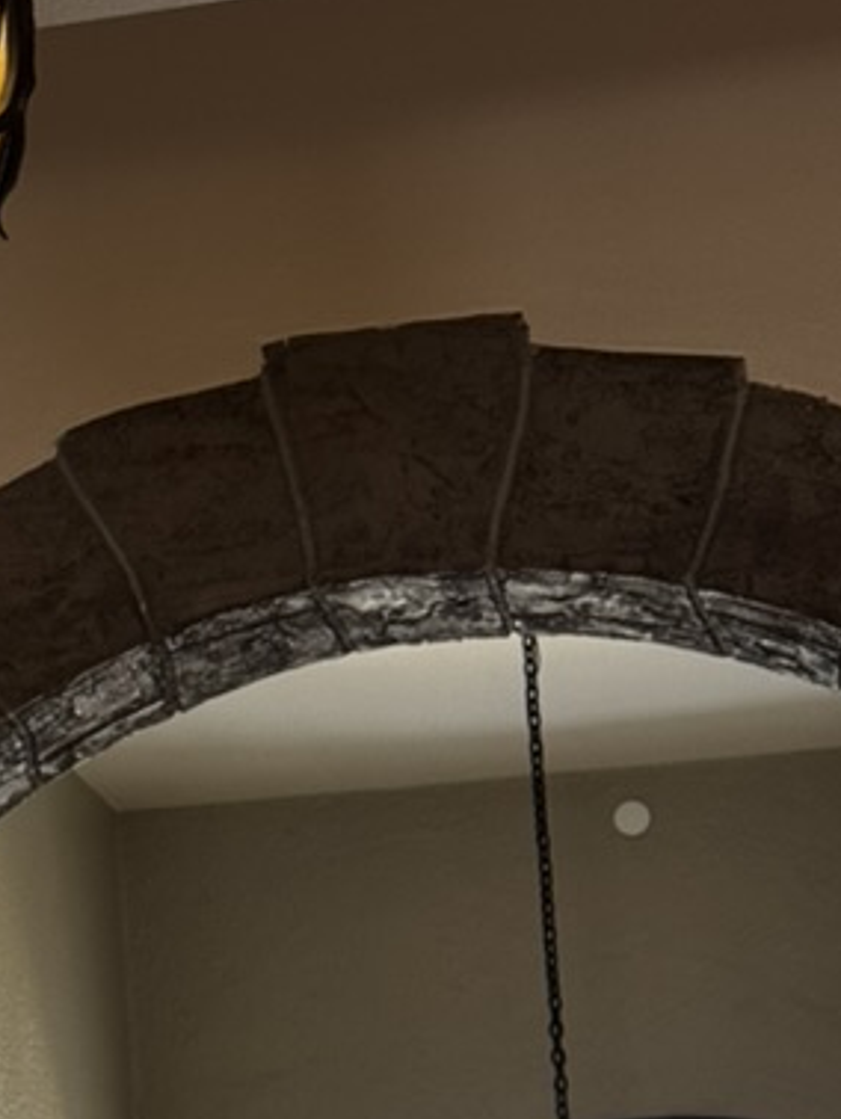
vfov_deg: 15.1
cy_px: 903
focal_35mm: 130
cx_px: -275
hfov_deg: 11.1
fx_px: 4206
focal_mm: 6.76
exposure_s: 1/60
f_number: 1.78
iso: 160
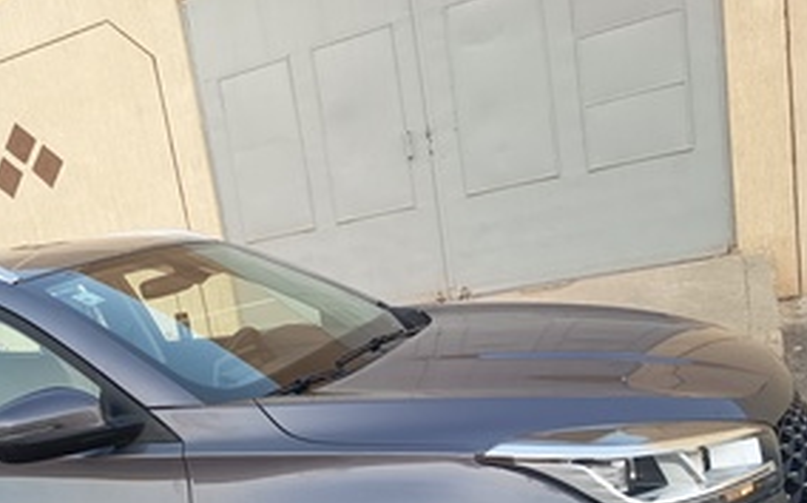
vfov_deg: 29.5
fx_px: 901
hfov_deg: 47.0
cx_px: 234
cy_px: 482
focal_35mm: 41
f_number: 1.7
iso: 170
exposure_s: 1/120
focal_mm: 5.27
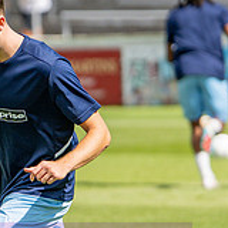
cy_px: 145
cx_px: -68
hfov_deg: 3.2
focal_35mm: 547
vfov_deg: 3.2
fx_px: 4076
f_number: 1.6
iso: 100
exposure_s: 1/6400
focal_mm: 85
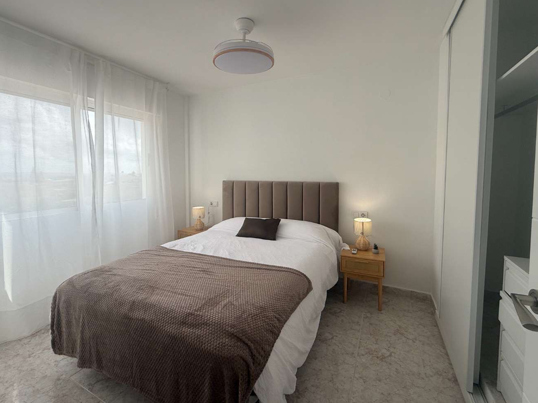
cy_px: 185
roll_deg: +0.8
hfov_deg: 94.5
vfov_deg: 77.9
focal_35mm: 16
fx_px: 249
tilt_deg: -3.1
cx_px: 260
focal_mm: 2.22
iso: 50
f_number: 2.2
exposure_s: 1/370
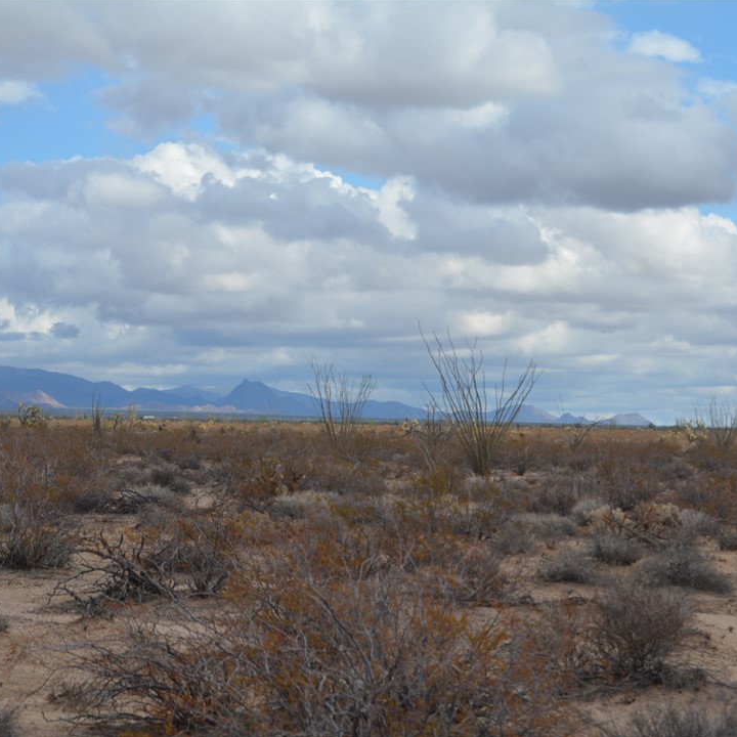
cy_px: 368
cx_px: 483
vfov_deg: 16.5
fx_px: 2545
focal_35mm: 106
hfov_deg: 16.4
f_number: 7.1
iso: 400
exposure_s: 1/2000
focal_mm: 55
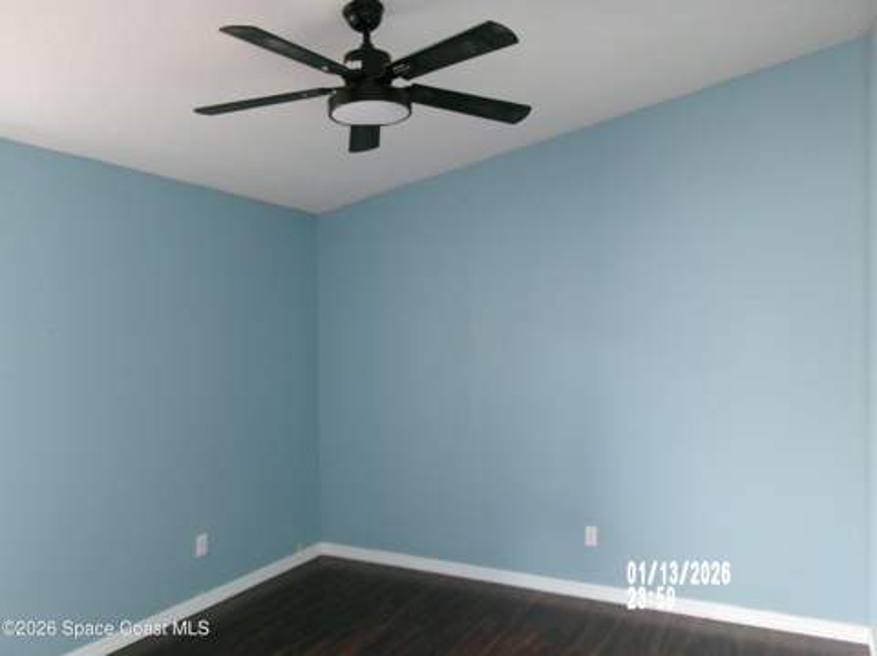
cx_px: 438
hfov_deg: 63.5
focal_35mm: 28
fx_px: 709
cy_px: 328
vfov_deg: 49.7
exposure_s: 1/34
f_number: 3.9
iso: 400
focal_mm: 5.1
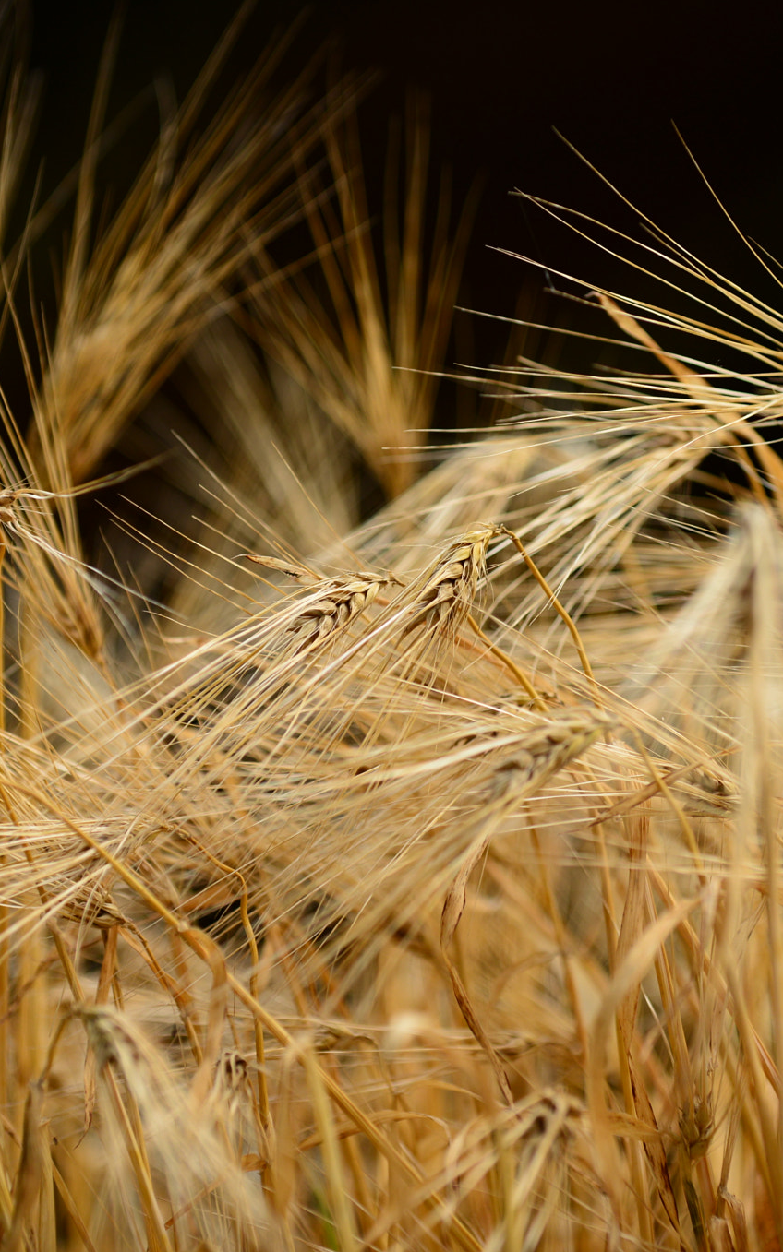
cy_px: 622
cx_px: 446
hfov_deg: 8.4
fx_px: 5361
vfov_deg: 13.3
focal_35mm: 157
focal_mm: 102
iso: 400
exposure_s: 1/500
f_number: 2.8
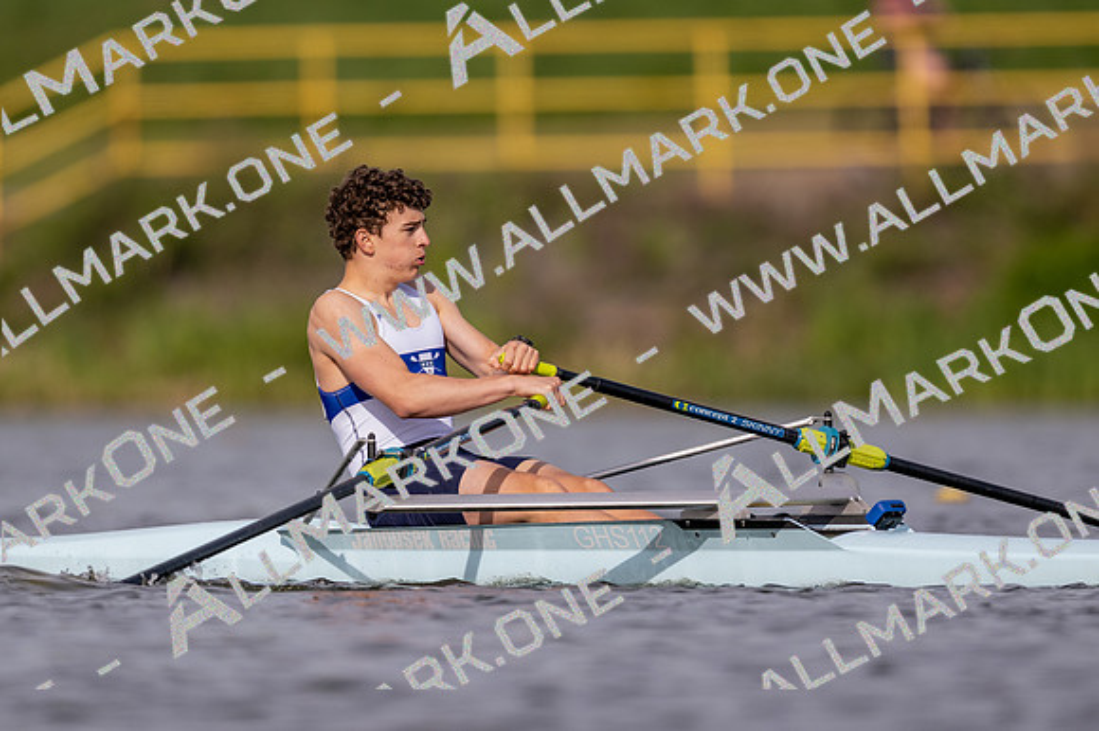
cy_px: 366
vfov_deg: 1.5
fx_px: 27458
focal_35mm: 900
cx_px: 550
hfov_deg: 2.3
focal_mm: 600
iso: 220
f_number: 4
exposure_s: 1/2500
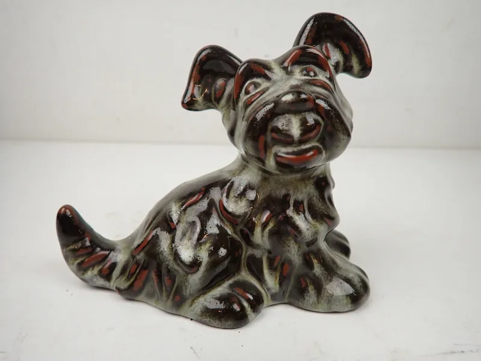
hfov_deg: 84.7
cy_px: 180
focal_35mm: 19
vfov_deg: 68.7
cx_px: 240
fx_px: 264
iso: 125
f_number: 2
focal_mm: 3.33
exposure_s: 1/125
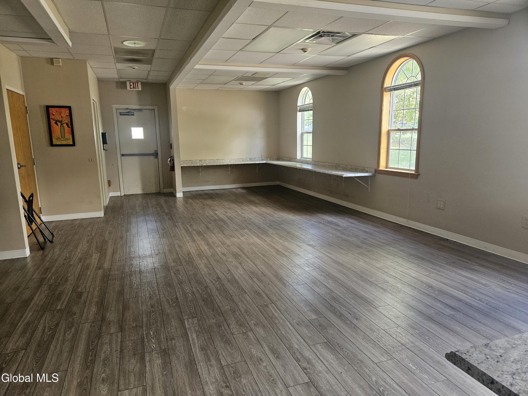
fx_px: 351
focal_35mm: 23
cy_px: 198
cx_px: 264
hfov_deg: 73.9
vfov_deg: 58.9
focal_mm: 5.4
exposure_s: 1/120
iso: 250
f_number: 1.8
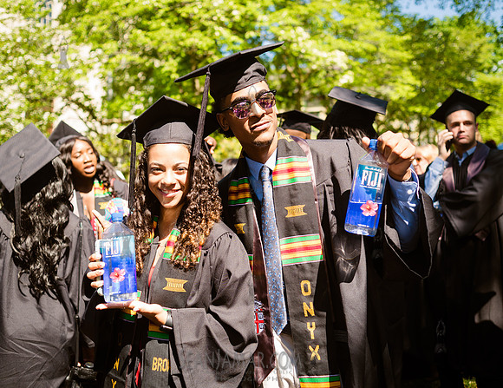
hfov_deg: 47.6
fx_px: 570
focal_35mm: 39
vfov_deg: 37.5
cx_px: 249
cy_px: 192
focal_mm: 35
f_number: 3.5
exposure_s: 1/500
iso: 100
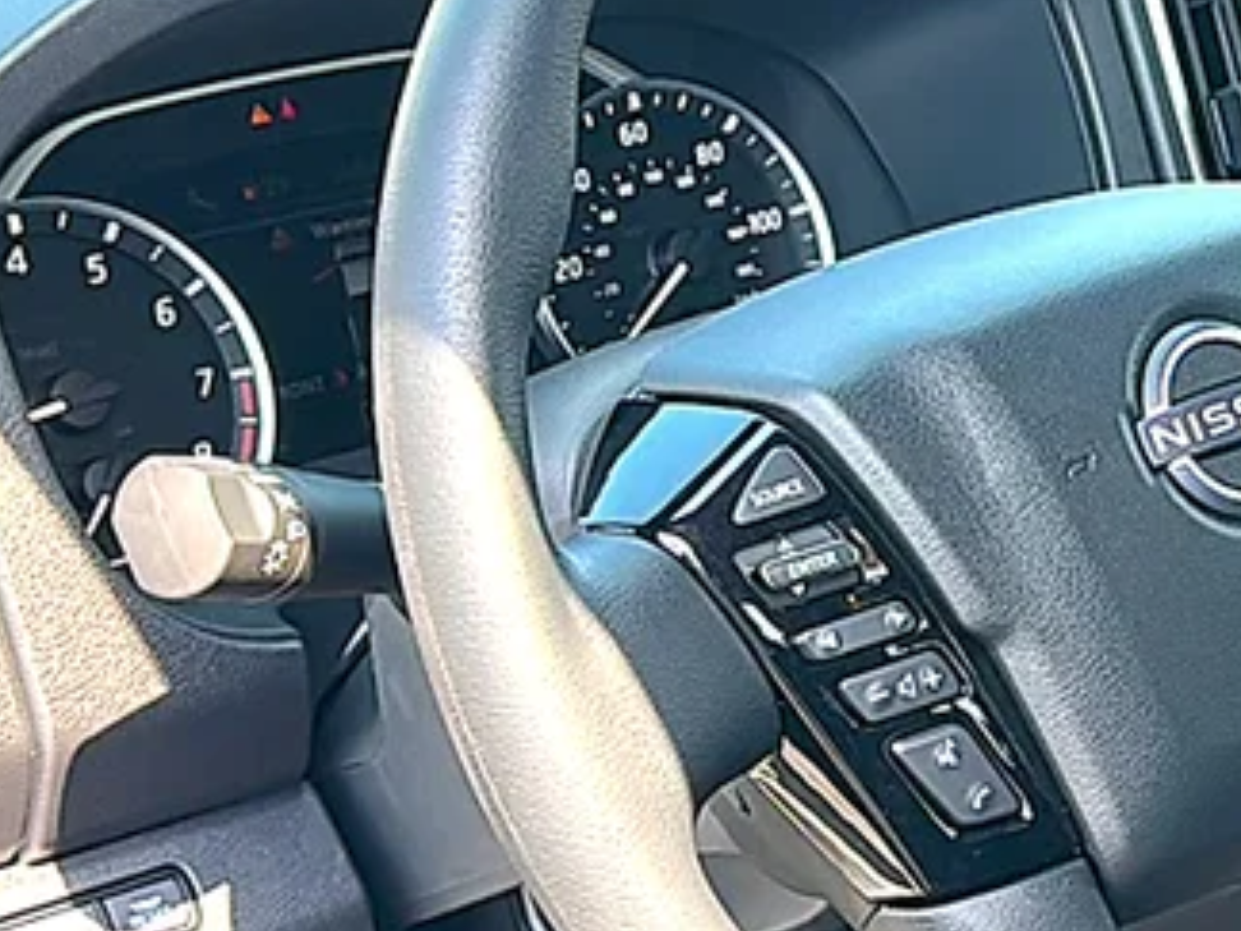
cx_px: 1314
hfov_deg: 23.2
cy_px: 531
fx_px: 2868
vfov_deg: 18.4
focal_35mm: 80
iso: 125
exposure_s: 1/362
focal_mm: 6.86
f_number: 1.78
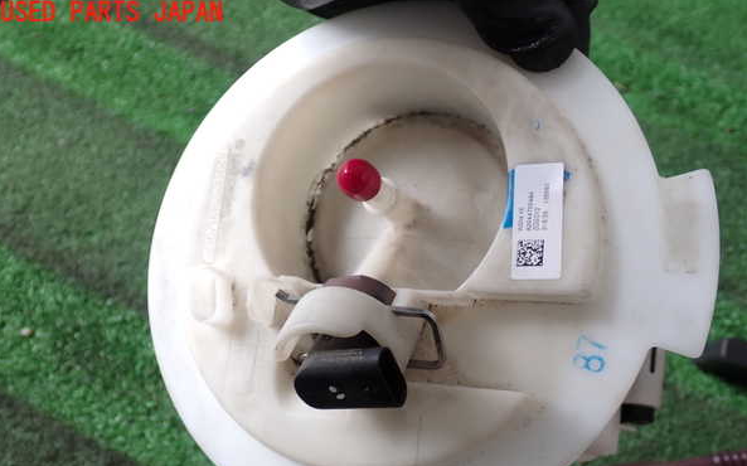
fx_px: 895
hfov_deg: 45.3
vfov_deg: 29.1
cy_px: 281
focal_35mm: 44
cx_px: 372
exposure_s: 1/80
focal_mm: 7.31
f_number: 2.8
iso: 160
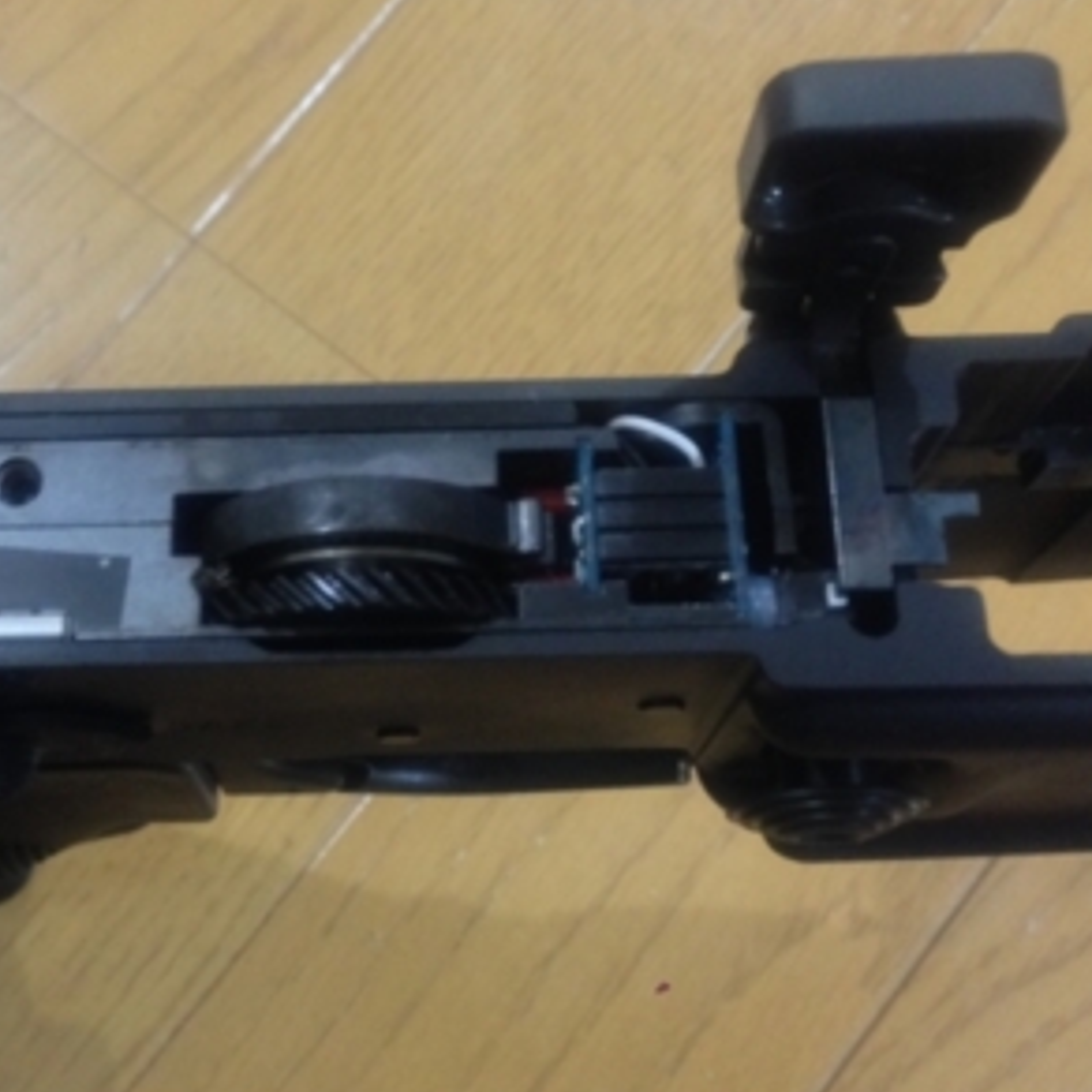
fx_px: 1785
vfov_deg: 34.0
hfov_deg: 33.6
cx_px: 333
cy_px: 540
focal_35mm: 50
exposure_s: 1/15
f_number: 2.4
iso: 400
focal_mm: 4.12
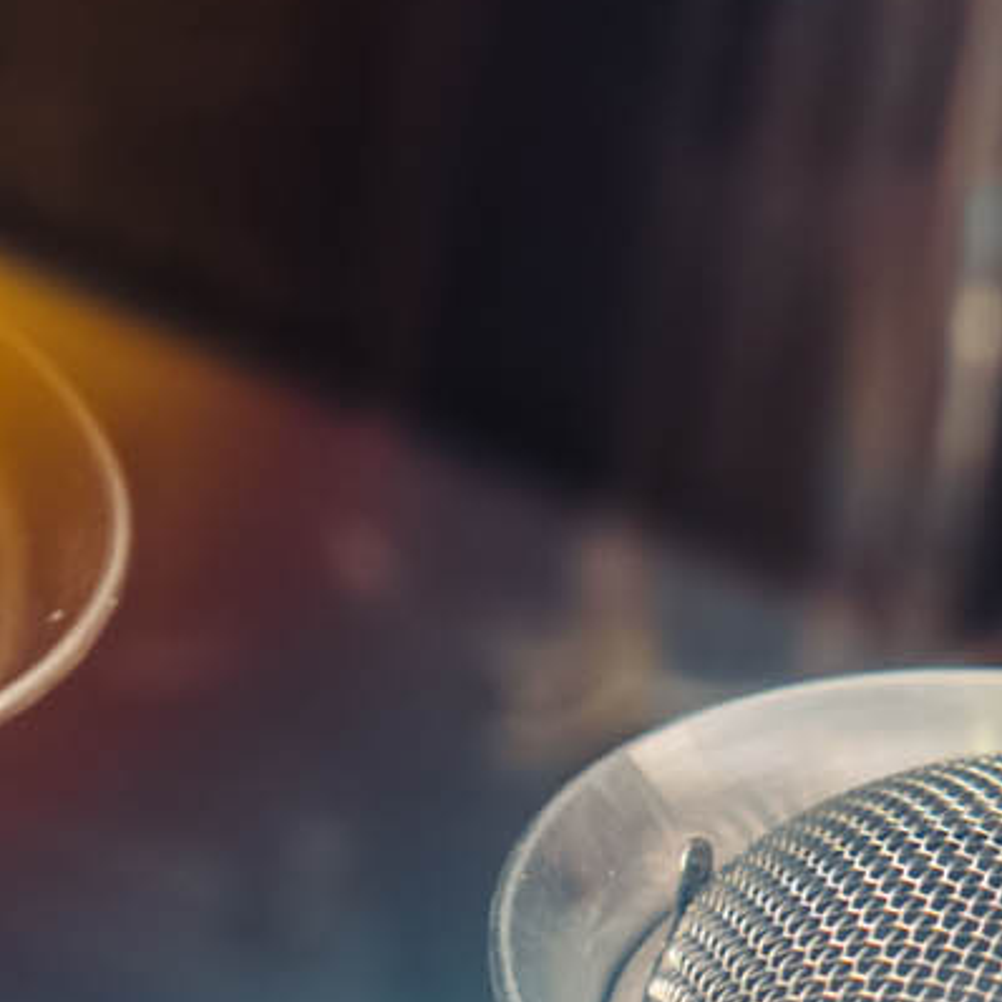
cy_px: 1274
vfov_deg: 3.6
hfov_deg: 3.6
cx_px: 1478
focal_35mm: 484
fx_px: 15850
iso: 1250
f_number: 2.8
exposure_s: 1/80
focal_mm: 70
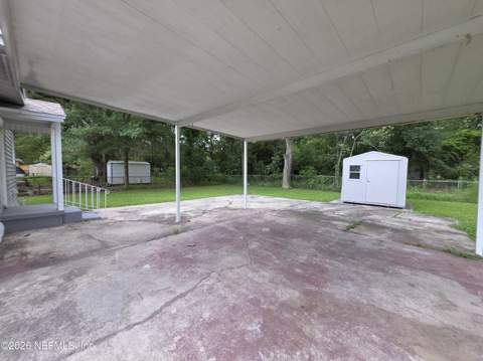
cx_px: 242
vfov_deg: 89.8
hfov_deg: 106.2
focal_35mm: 13
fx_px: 181
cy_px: 180
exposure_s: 1/147
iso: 20
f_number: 1.9
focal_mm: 2.2
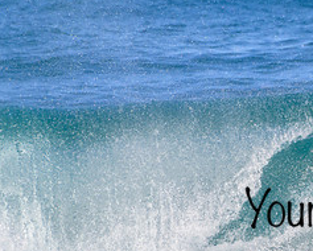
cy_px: 196
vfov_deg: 0.7
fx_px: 21305
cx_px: 382
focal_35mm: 2298
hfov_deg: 0.8
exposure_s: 1/1250
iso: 900
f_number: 11
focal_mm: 1000
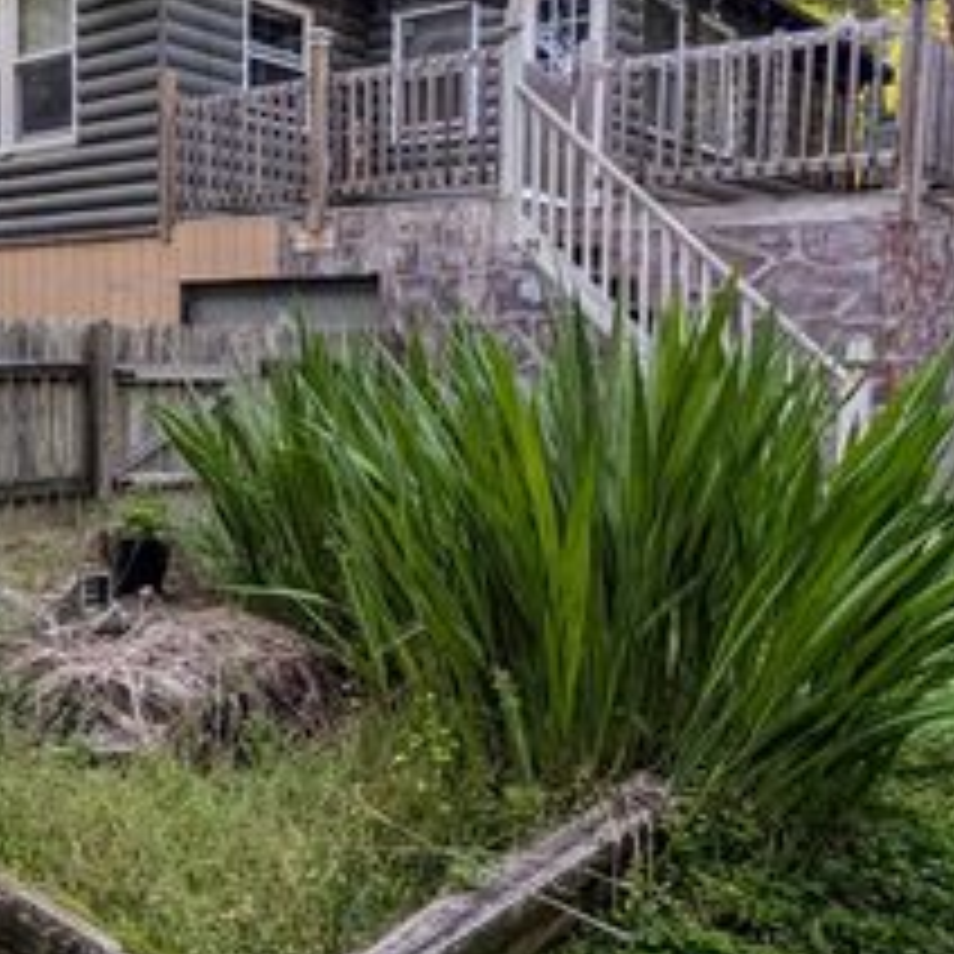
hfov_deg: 49.3
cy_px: 410
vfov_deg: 50.9
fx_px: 998
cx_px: 252
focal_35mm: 32
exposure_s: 1/273
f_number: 1.7
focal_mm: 2.02
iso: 48
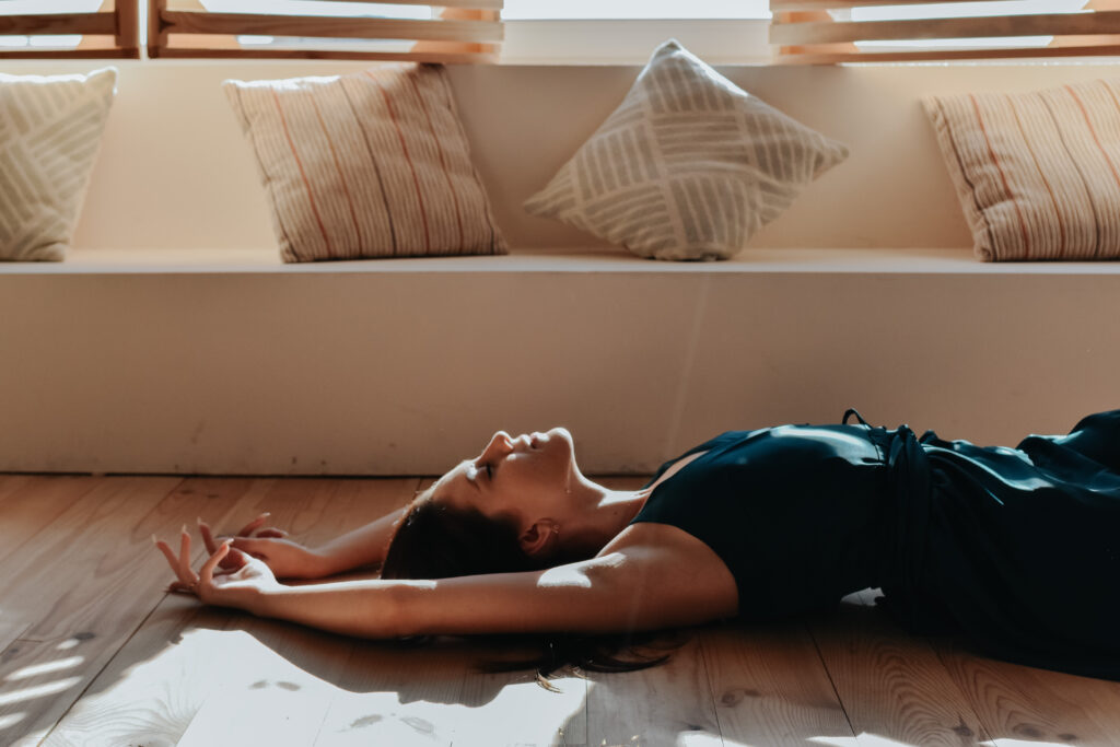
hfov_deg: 37.8
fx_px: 1633
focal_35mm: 52
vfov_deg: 25.8
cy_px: 374
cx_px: 560
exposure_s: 1/1250
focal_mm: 35
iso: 400
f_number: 4.5
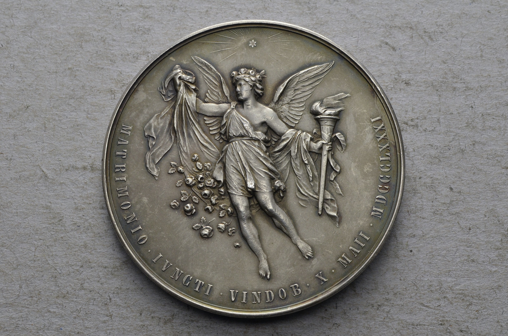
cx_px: 254
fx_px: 1014
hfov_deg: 28.1
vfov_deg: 18.8
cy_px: 168
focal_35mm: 72
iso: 400
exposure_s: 1/250
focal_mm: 48
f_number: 14
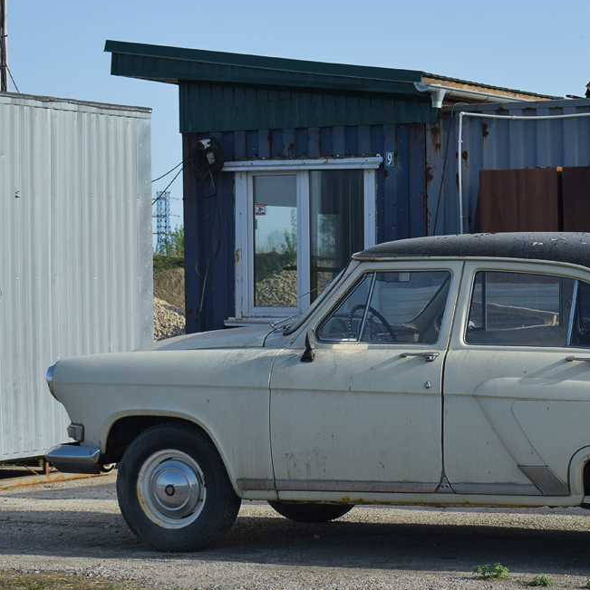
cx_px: 507
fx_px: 2040
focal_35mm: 106
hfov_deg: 16.3
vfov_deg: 16.5
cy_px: 324
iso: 200
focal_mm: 45
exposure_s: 1/800
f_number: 6.3
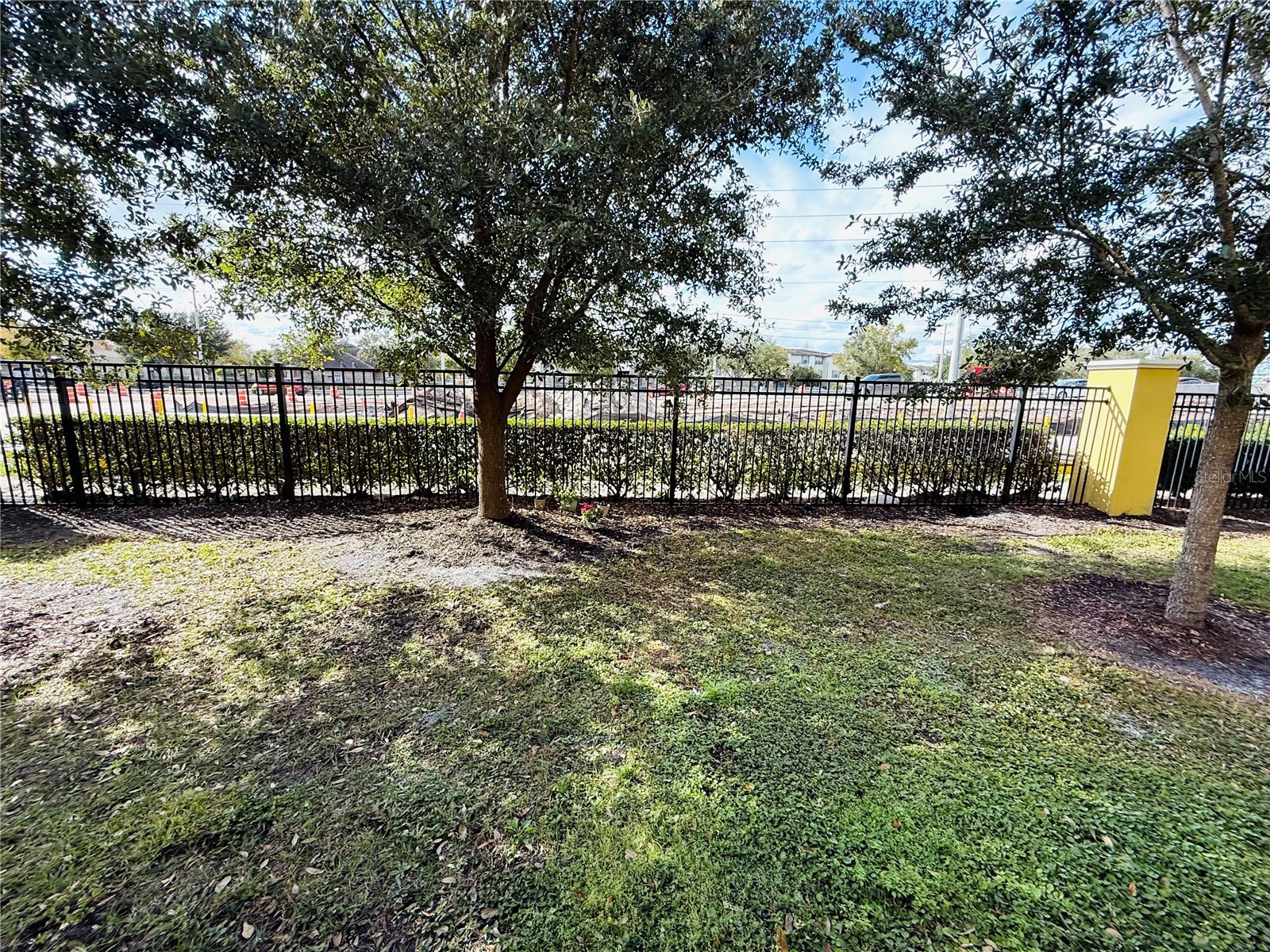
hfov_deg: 102.1
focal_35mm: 14
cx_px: 635
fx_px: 514
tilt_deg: -10.5
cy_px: 476
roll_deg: -1.4
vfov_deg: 85.7
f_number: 2.2
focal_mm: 2.22
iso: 64
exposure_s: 1/590
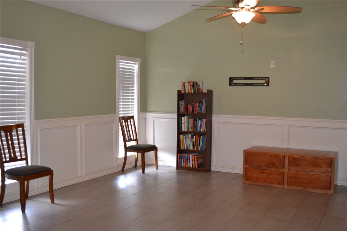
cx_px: 174
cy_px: 116
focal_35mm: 36
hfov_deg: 53.1
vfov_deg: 36.9
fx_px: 347
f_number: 4
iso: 1000
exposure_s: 1/60
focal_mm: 24
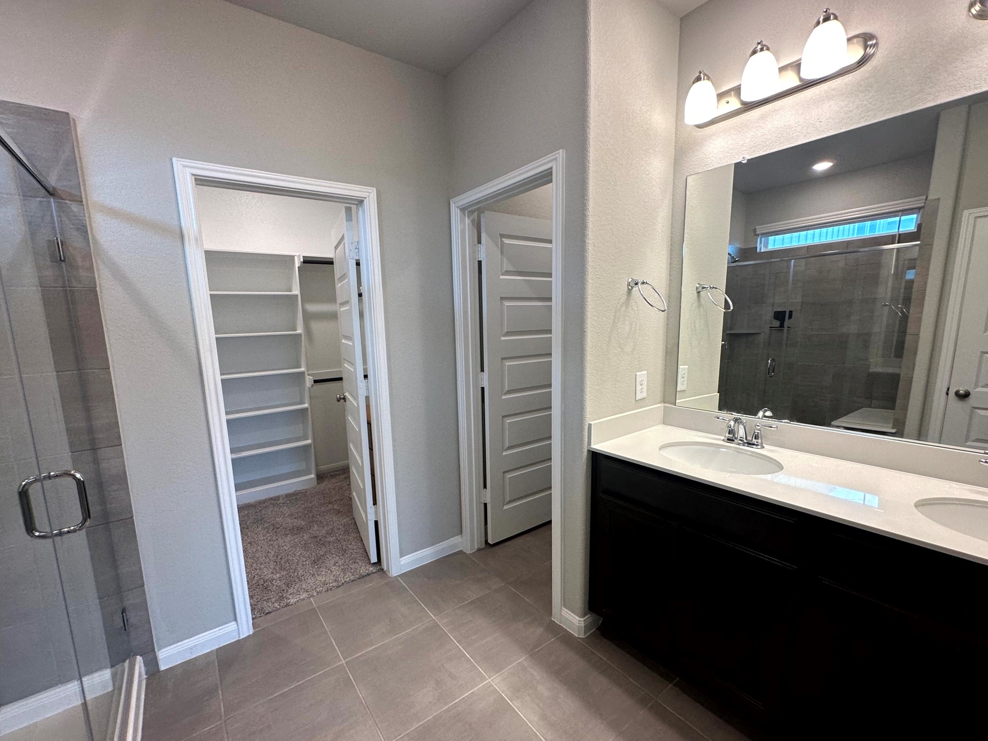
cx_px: 475
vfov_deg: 81.7
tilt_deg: -9.4
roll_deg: +1.1
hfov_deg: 98.1
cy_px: 383
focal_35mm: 15
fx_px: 428
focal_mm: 2.22
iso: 100
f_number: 2.2
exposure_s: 1/120
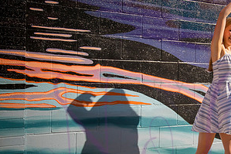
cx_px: 184
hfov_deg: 29.8
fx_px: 423
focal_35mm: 66
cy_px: 86
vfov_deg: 20.6
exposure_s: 1/1000
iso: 400
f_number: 10
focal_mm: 34
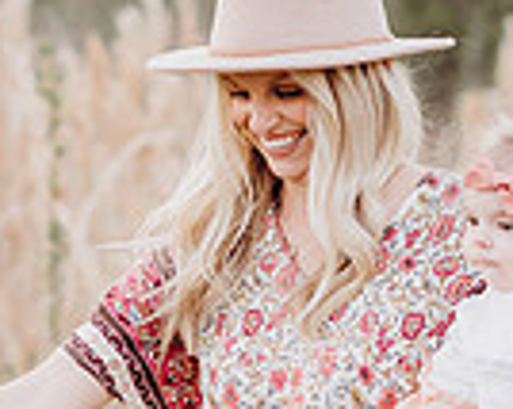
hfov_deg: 5.6
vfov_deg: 4.5
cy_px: 549
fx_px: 5234
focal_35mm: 345
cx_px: 226
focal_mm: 85
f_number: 2.5
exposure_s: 1/320
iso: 320
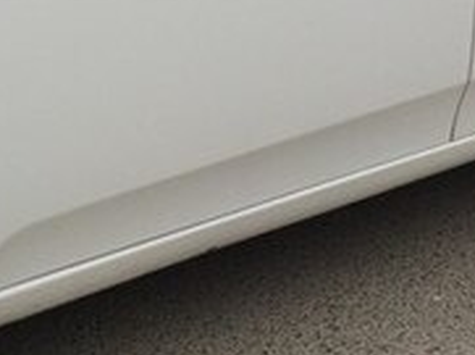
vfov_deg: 13.6
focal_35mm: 106
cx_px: 37
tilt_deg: -14.5
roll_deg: +0.0
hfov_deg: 18.2
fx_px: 1452
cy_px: -43
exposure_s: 1/1368
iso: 32
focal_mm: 4.15
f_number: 2.2
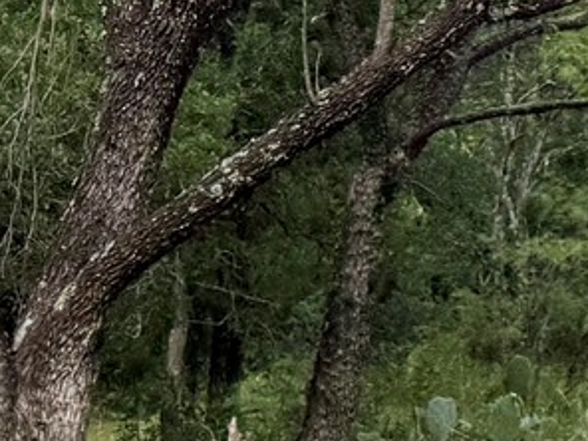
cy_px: -183
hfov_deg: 10.5
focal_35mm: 166
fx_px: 2820
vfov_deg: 8.8
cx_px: 1329
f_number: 1.78
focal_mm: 6.76
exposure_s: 1/2907
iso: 80
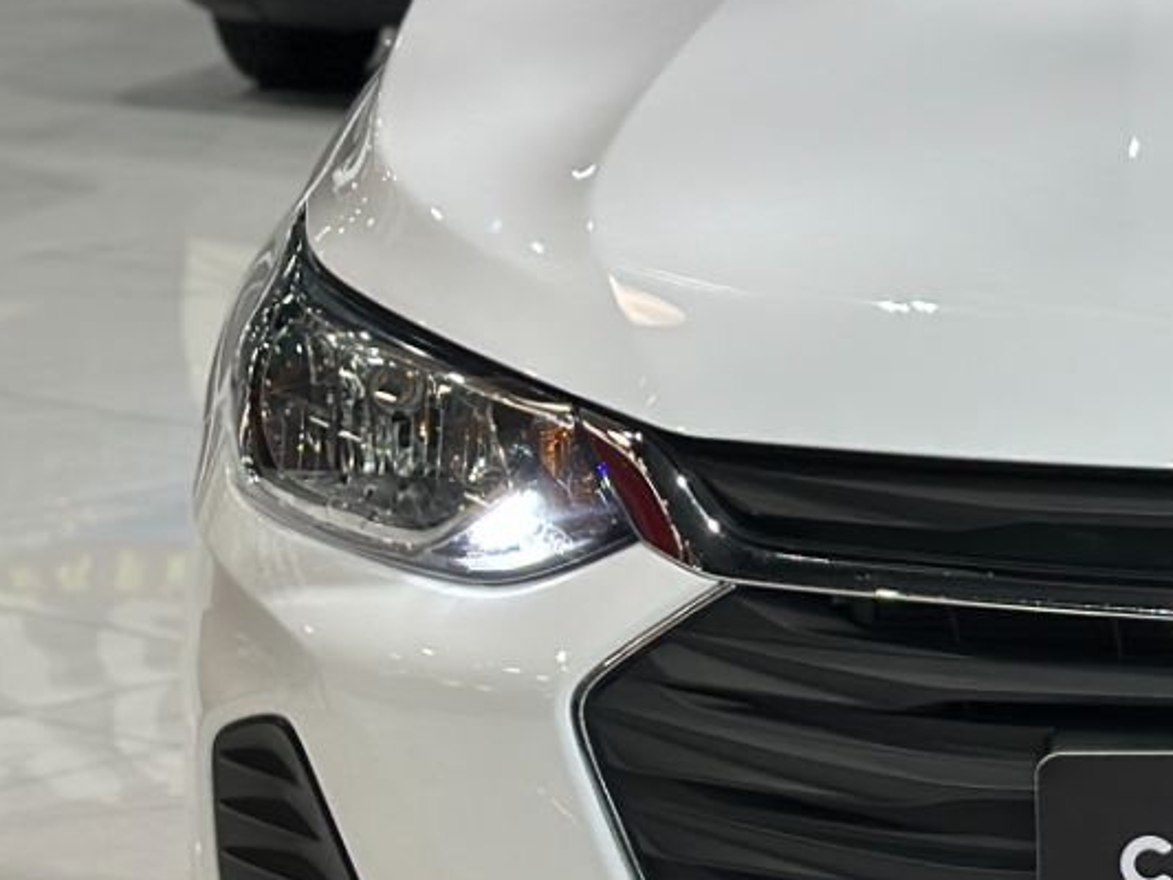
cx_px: 1400
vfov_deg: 8.6
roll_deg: +0.1
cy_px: 304
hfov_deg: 11.2
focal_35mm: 173
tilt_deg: -9.1
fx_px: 5864
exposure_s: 1/120
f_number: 1.78
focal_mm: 6.86
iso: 100
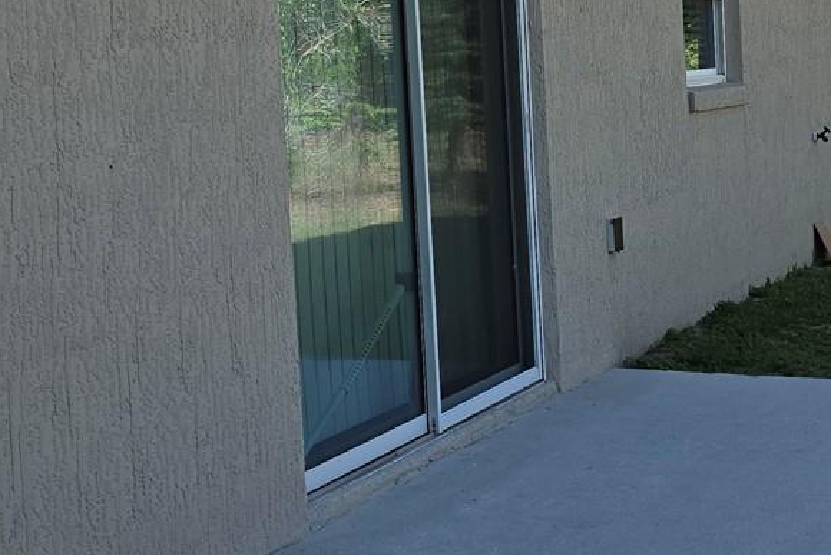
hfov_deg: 30.4
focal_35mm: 66
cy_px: 142
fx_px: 1524
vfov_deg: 20.5
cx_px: 510
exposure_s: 1/229
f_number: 1.4
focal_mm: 6.5
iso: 10
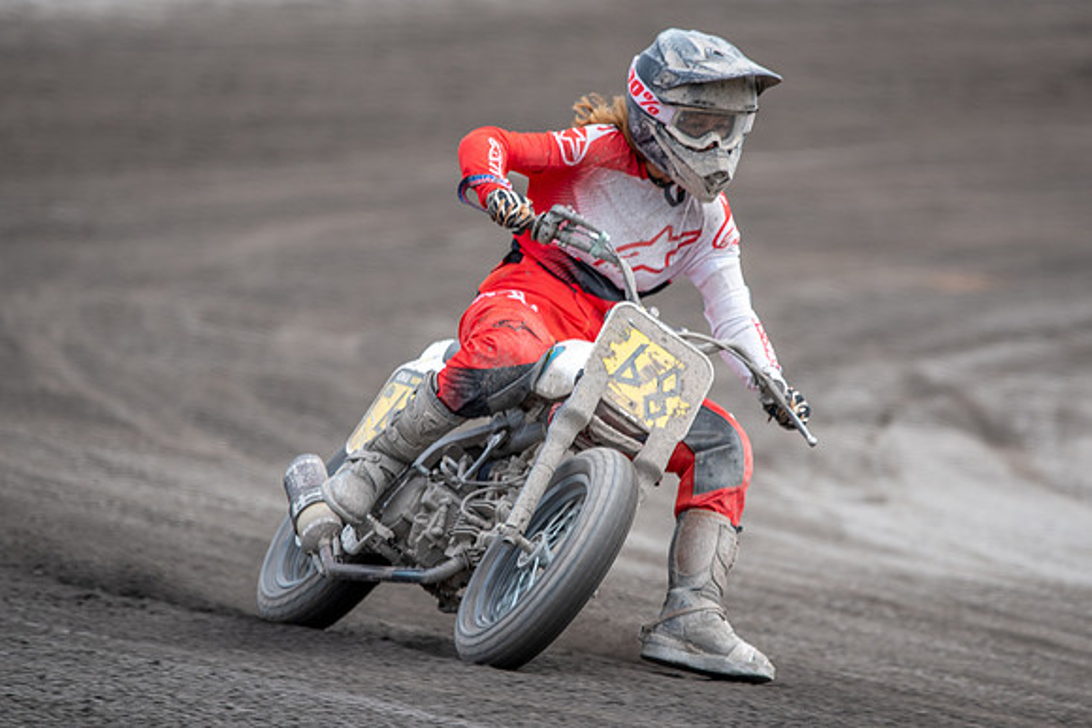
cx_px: 562
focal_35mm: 681
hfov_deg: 3.0
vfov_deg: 2.0
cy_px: 349
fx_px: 20668
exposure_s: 1/400
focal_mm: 500
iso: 200
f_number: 6
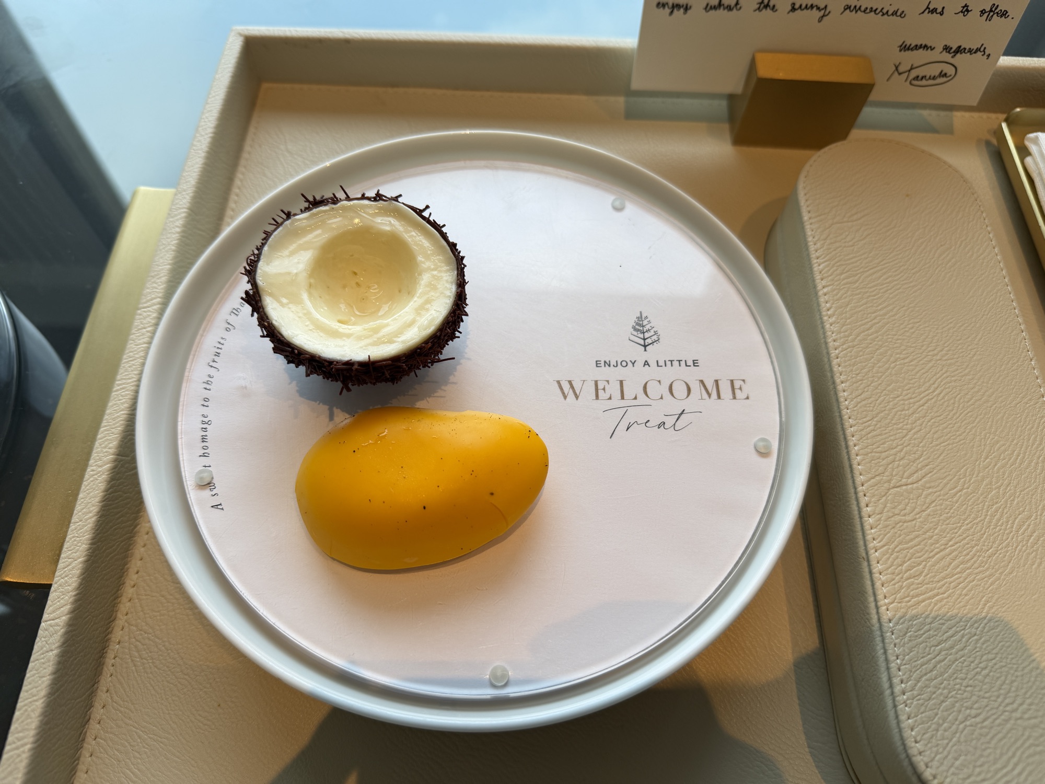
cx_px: 522
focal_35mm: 24
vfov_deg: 56.8
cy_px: 392
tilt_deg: -61.4
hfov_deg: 71.6
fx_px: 725
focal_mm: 6.76
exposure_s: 1/145
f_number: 1.78
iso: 50
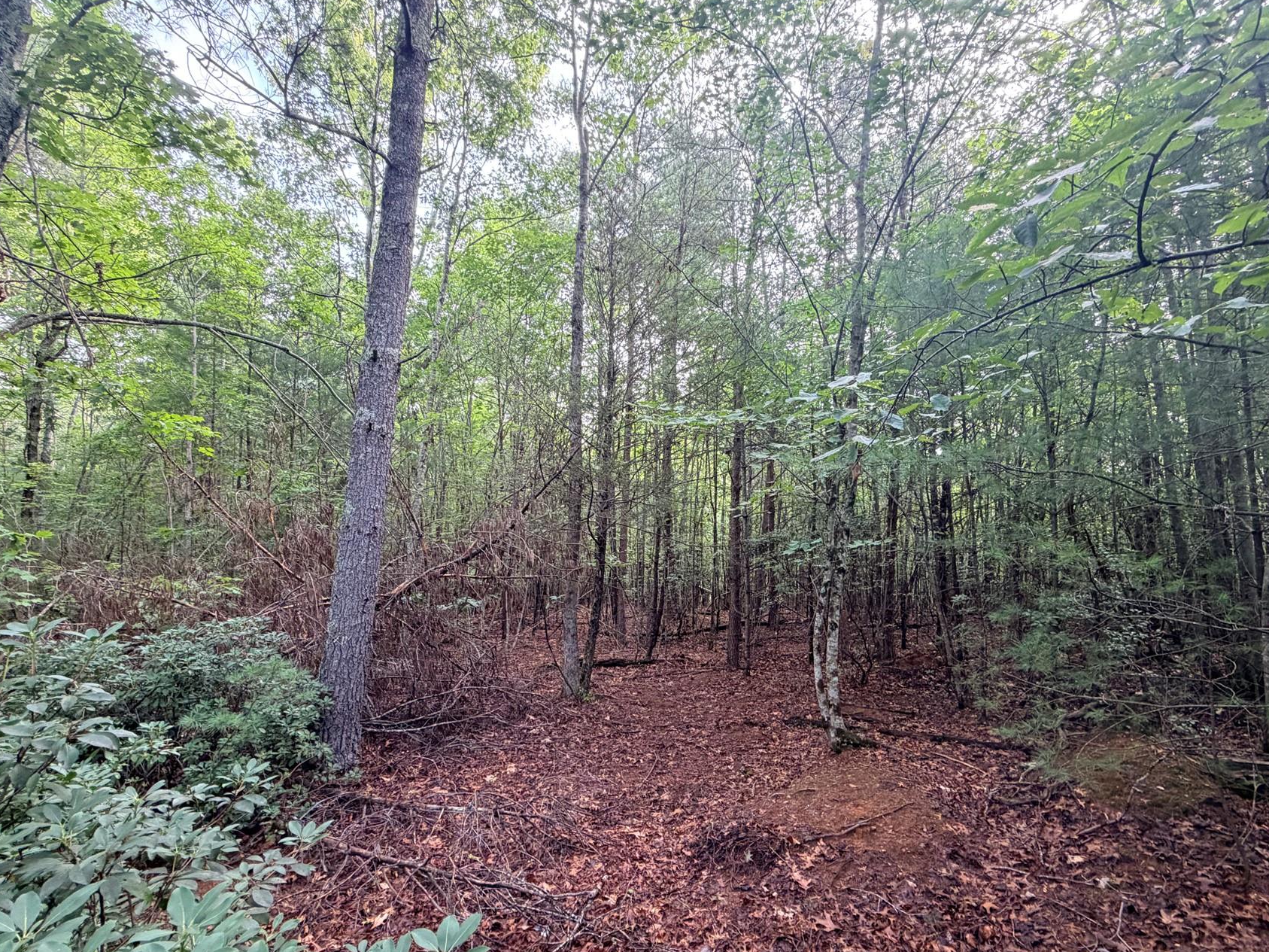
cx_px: 653
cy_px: 570
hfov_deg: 91.0
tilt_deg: +3.6
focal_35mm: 17
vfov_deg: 73.9
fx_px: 623
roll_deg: +1.0
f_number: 2.2
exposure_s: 1/121
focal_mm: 2.22
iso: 250
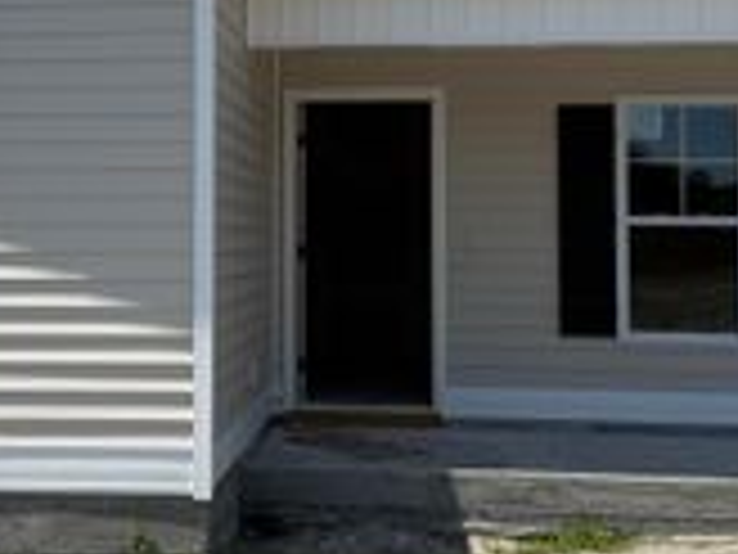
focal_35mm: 73
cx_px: 220
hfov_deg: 26.5
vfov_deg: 20.1
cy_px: 155
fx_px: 1556
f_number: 1.78
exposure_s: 1/7353
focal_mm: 6.76
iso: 80
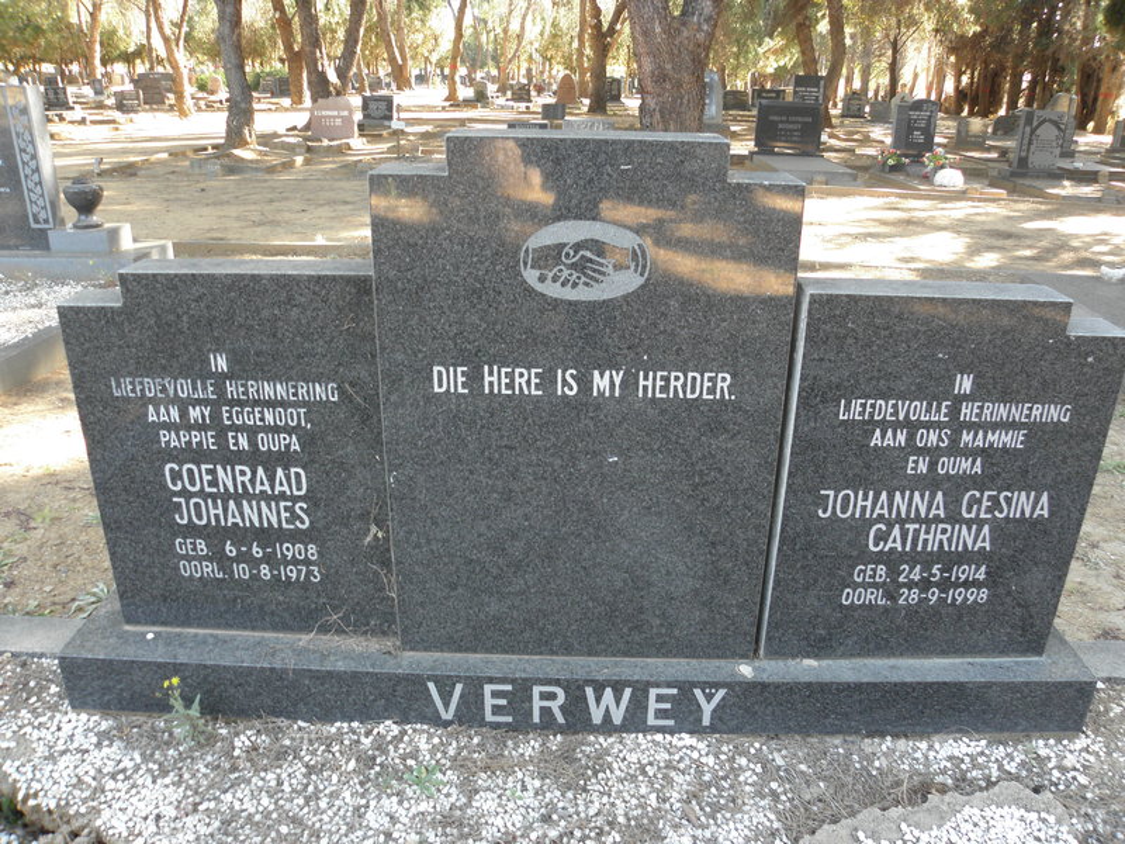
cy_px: 422
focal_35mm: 26
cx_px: 562
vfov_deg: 53.1
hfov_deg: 67.3
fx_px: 845
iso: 80
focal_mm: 4.6
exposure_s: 1/25
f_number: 2.8
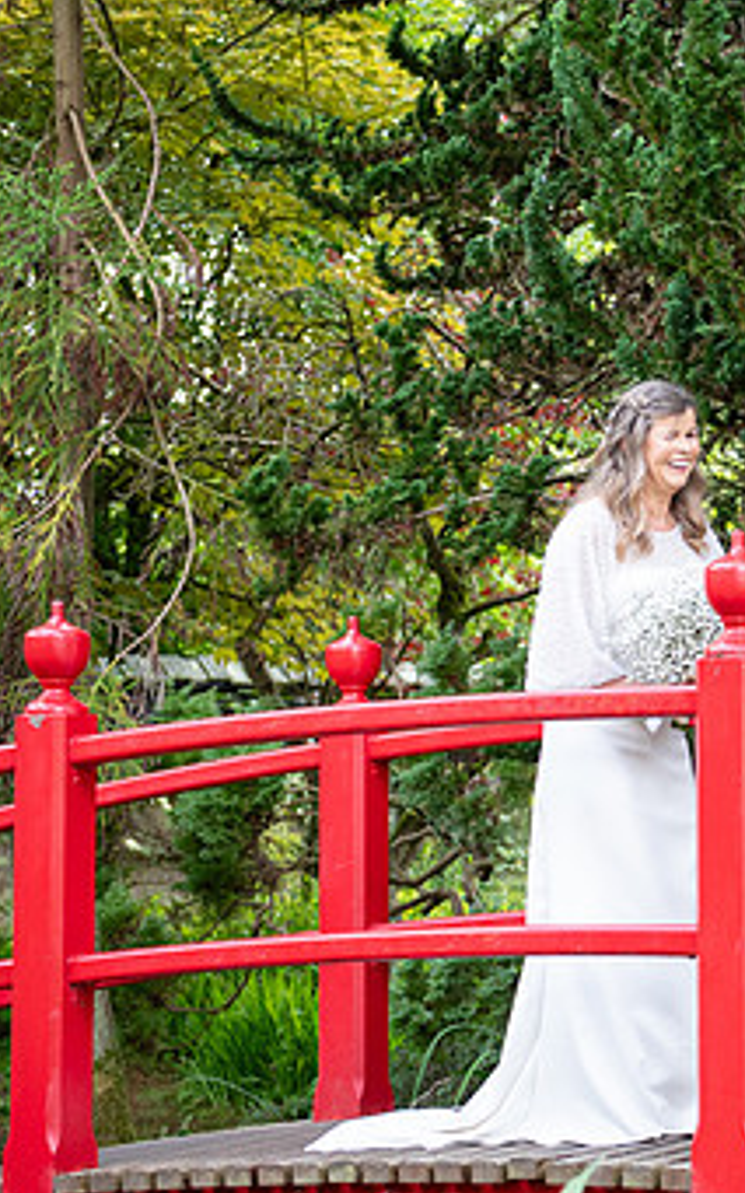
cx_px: 955
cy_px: 569
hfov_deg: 13.0
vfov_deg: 21.4
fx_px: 3152
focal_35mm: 97
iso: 400
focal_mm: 56
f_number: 3.5
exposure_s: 1/250
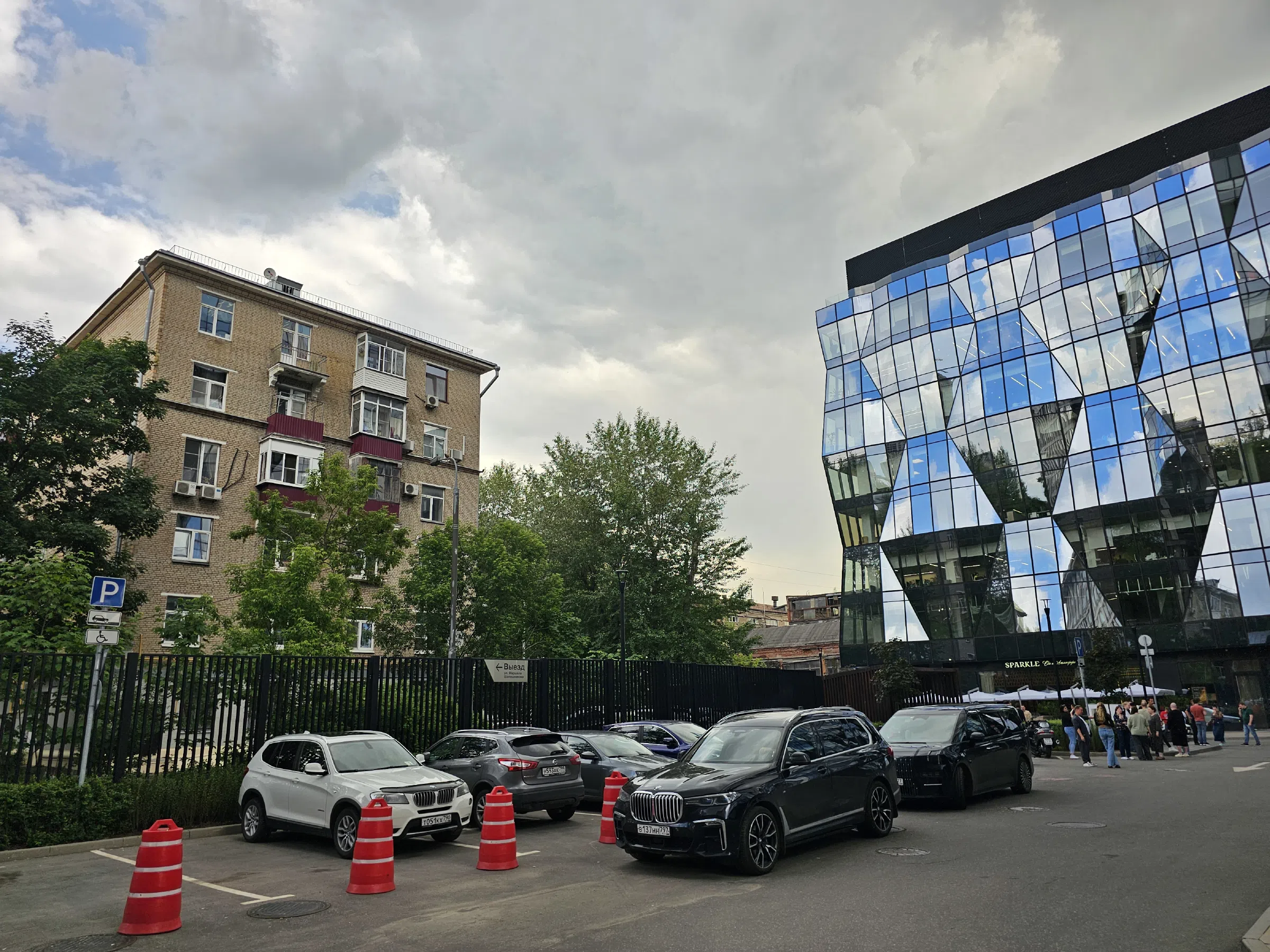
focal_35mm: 23
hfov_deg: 73.9
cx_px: 635
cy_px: 476
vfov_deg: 58.9
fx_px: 844
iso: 10
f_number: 1.7
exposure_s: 1/268
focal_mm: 6.3
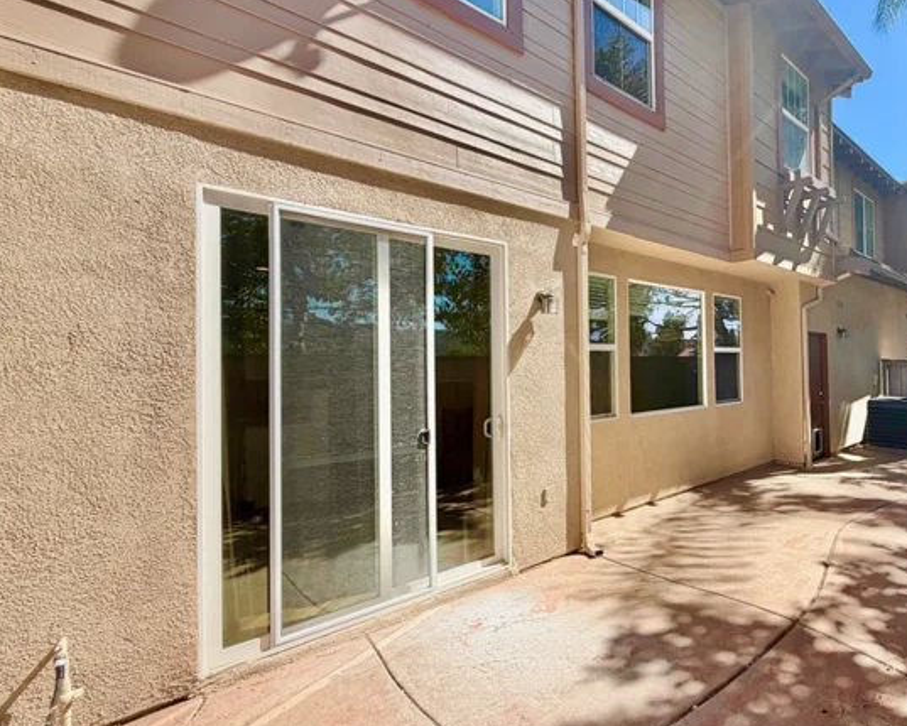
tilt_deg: +1.4
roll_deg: +1.4
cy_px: 356
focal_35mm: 19
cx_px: 617
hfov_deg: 80.0
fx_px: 510
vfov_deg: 70.9
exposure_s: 1/770
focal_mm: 2.22
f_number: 2.2
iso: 25
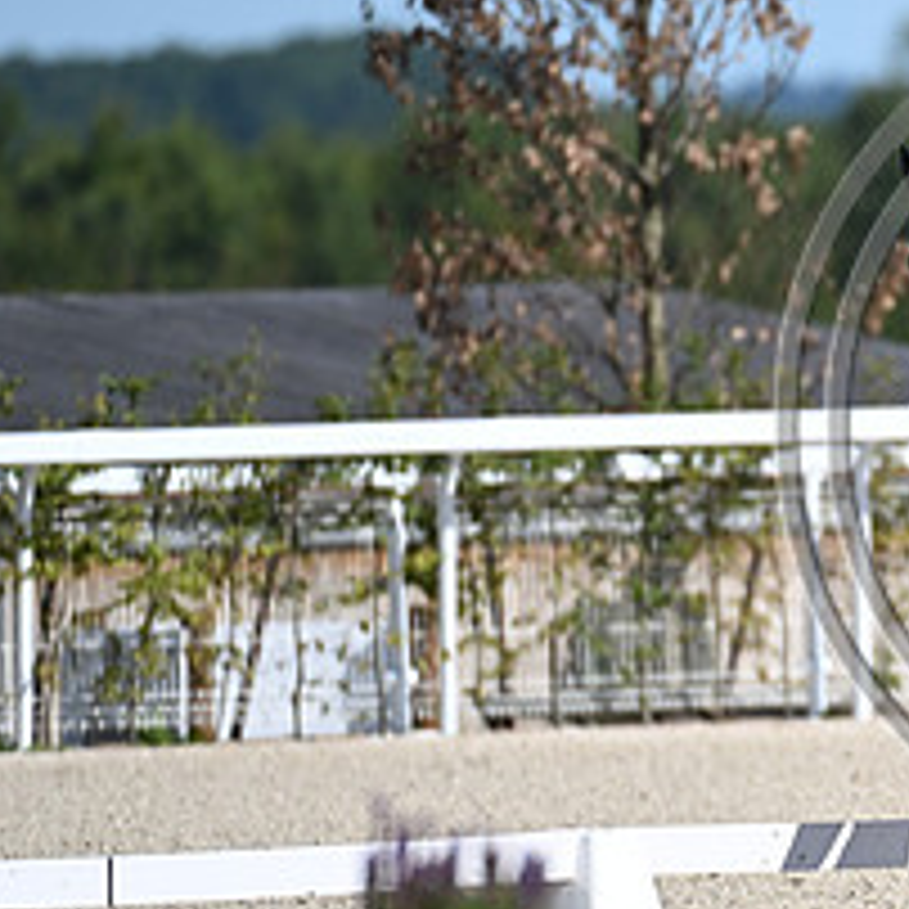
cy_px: 362
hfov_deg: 1.8
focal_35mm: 974
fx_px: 28937
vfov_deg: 1.8
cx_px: 1188
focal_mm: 400
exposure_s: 1/1600
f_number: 4.5
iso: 220
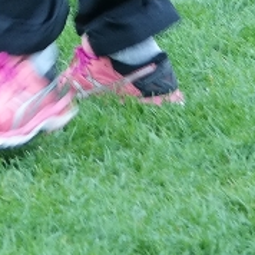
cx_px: -73
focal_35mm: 611
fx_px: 5092
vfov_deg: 2.8
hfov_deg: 2.9
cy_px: -490
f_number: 6.3
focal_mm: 52
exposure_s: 1/80
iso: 400
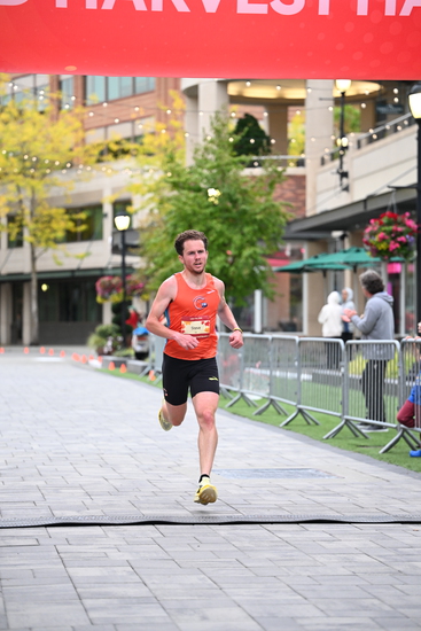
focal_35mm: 97
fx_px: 1700
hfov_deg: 14.1
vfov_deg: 21.0
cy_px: 316
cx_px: 210
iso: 1600
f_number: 2.8
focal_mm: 97
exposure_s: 1/800
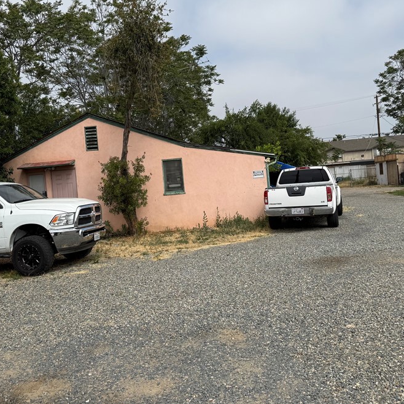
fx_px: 436
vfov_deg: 49.7
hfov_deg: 49.6
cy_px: 185
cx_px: 177
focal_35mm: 33
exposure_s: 1/6711
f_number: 1.78
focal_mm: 6.76
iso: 80
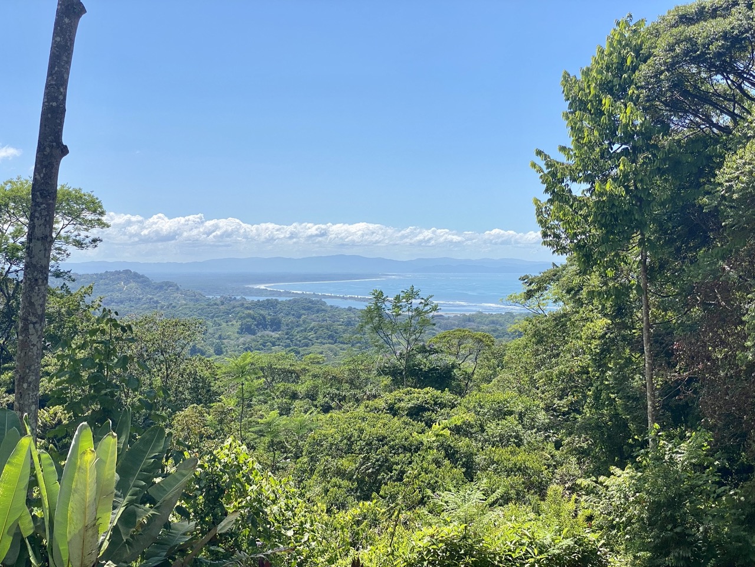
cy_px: 284
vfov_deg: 28.0
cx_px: 378
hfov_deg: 36.8
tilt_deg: -1.5
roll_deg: +0.1
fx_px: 1134
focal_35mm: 52
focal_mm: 6
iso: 20
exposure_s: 1/1653
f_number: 2
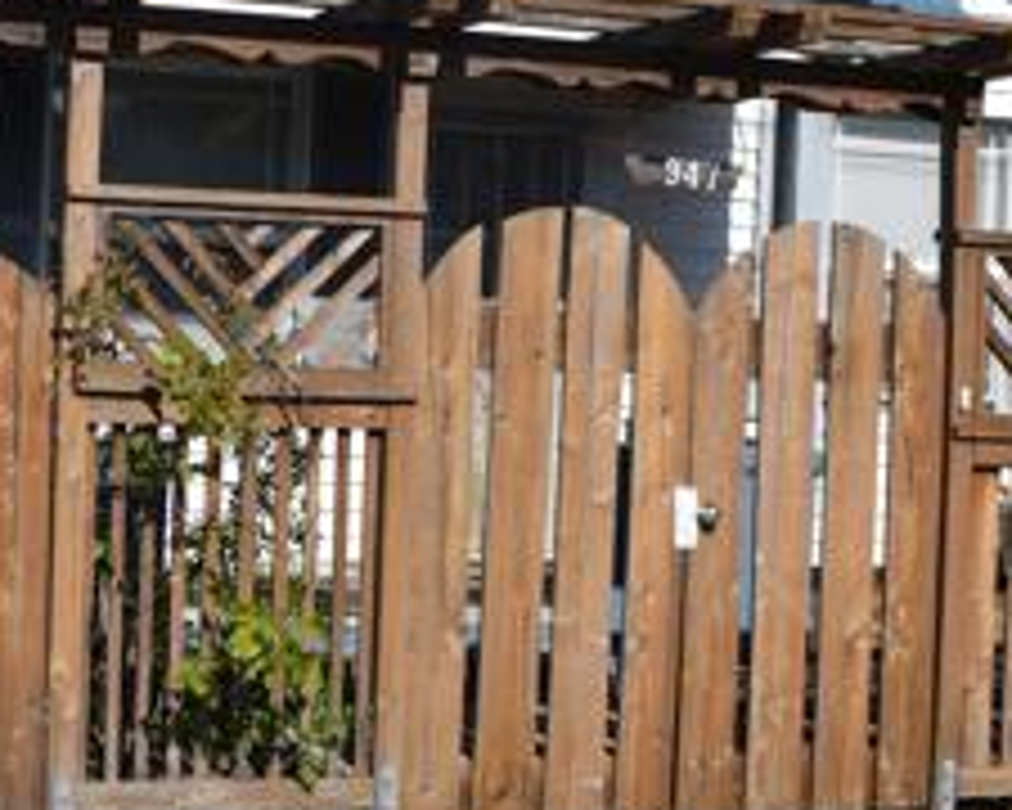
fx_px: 2156
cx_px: 121
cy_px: 389
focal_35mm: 72
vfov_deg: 21.3
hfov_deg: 25.7
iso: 200
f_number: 11
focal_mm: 18
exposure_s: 1/500
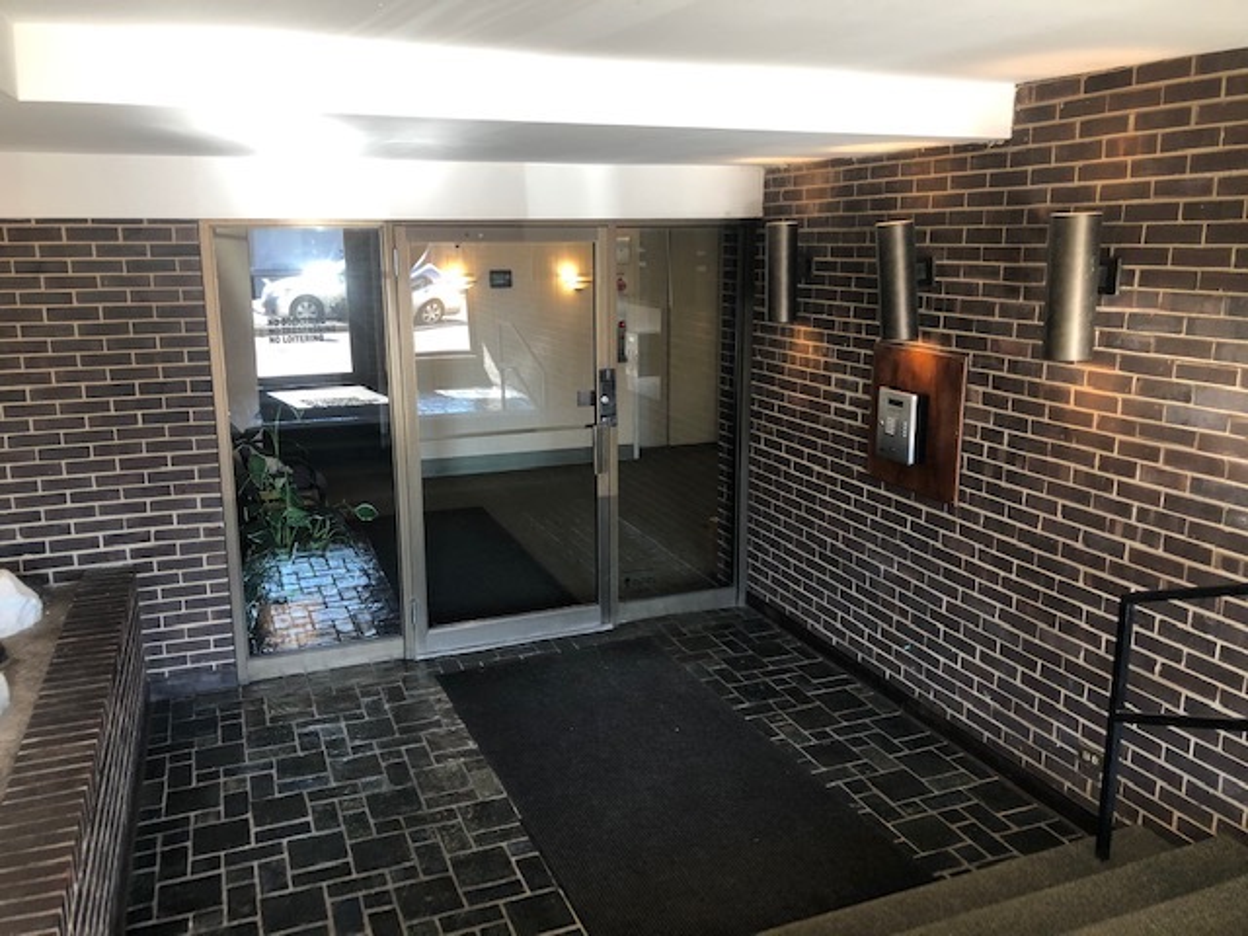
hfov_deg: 63.4
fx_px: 1009
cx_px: 624
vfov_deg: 49.7
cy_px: 468
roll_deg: +0.3
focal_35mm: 28
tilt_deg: -12.4
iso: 32
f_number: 1.8
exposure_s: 1/30
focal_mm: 3.99
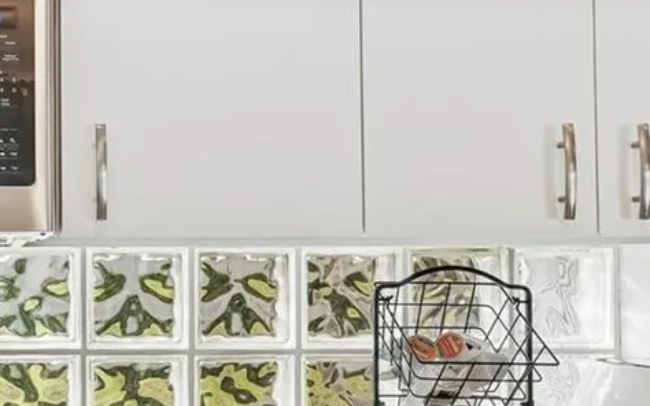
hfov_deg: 33.1
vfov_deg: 23.5
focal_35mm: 55
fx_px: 974
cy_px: 202
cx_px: -34
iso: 400
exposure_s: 1/30
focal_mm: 16
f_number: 8
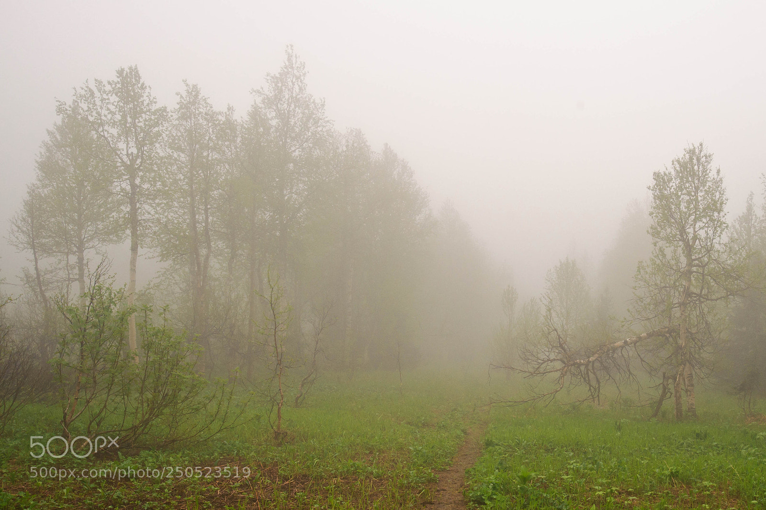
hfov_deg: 62.0
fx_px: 638
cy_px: 255
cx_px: 383
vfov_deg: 43.6
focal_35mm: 30
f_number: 9
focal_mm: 30
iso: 400
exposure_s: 1/250
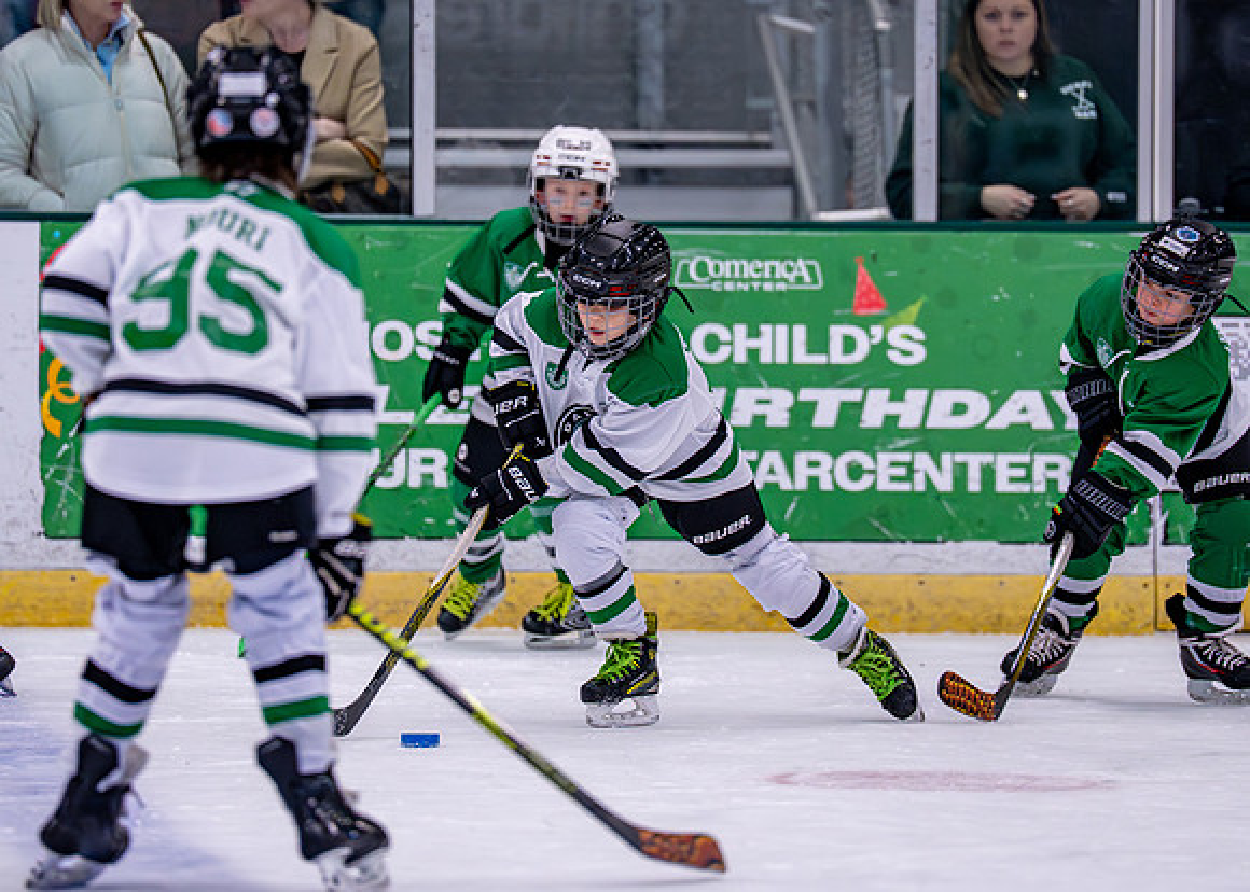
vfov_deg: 4.7
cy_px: 330
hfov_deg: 6.5
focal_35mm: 309
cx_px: 703
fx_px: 10962
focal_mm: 200
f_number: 2.8
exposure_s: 1/1250
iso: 2500
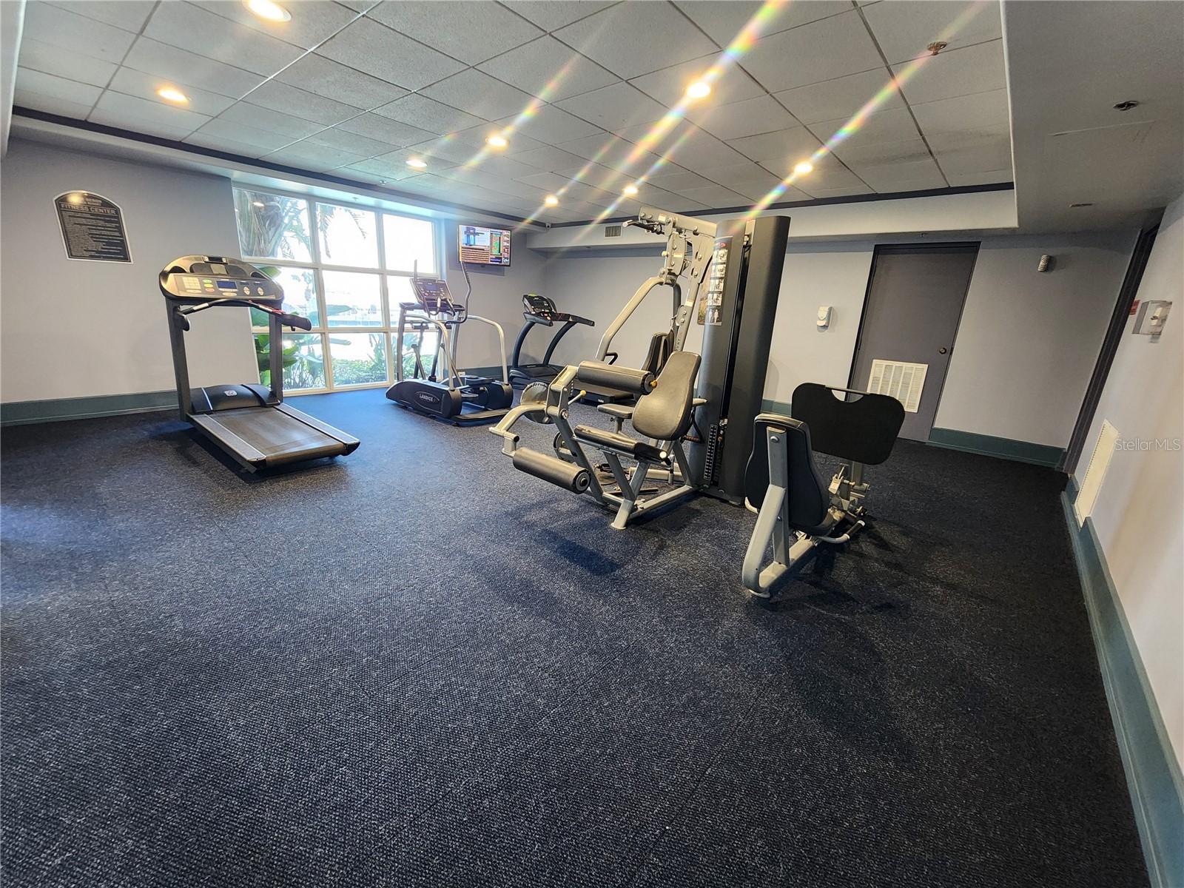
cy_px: 444
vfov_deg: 89.9
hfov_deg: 106.2
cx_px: 592
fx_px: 445
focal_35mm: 13
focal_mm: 2.2
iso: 400
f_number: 2.2
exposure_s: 1/30
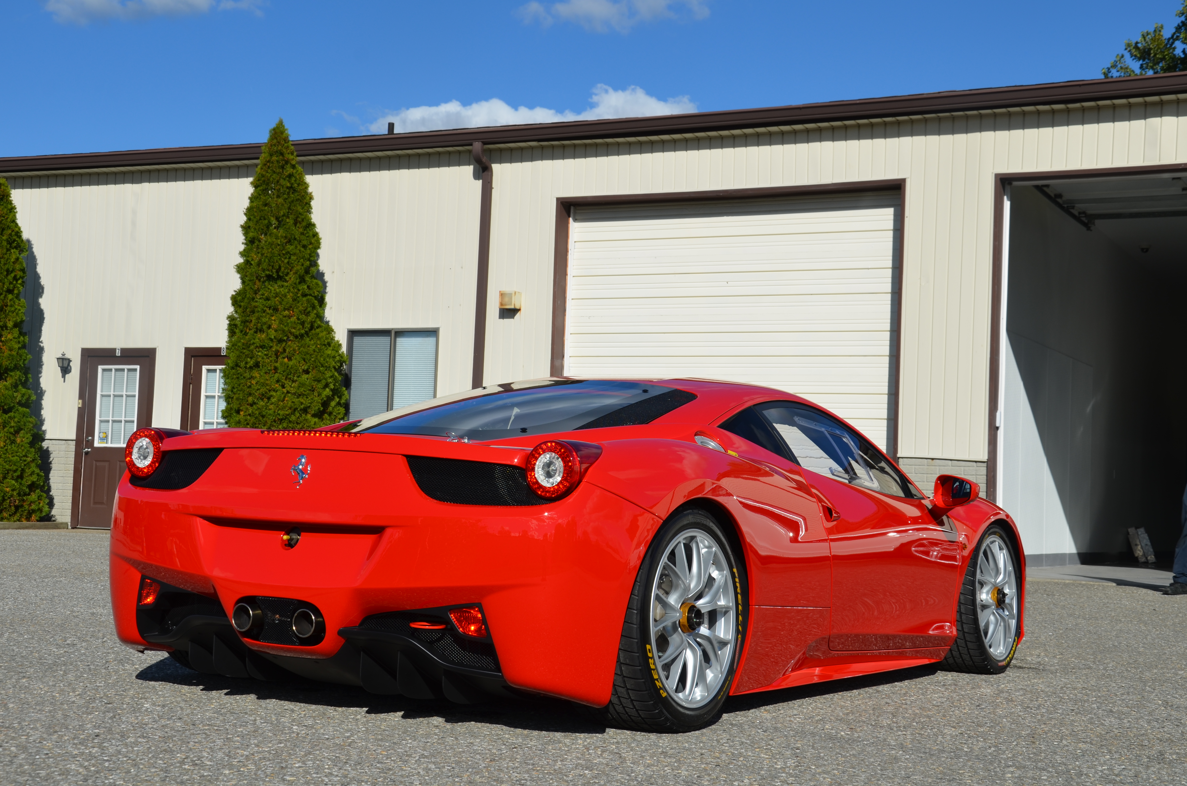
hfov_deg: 37.9
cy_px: 393
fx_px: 1727
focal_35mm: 52
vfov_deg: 25.6
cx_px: 594
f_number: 9
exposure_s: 1/400
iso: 100
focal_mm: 35
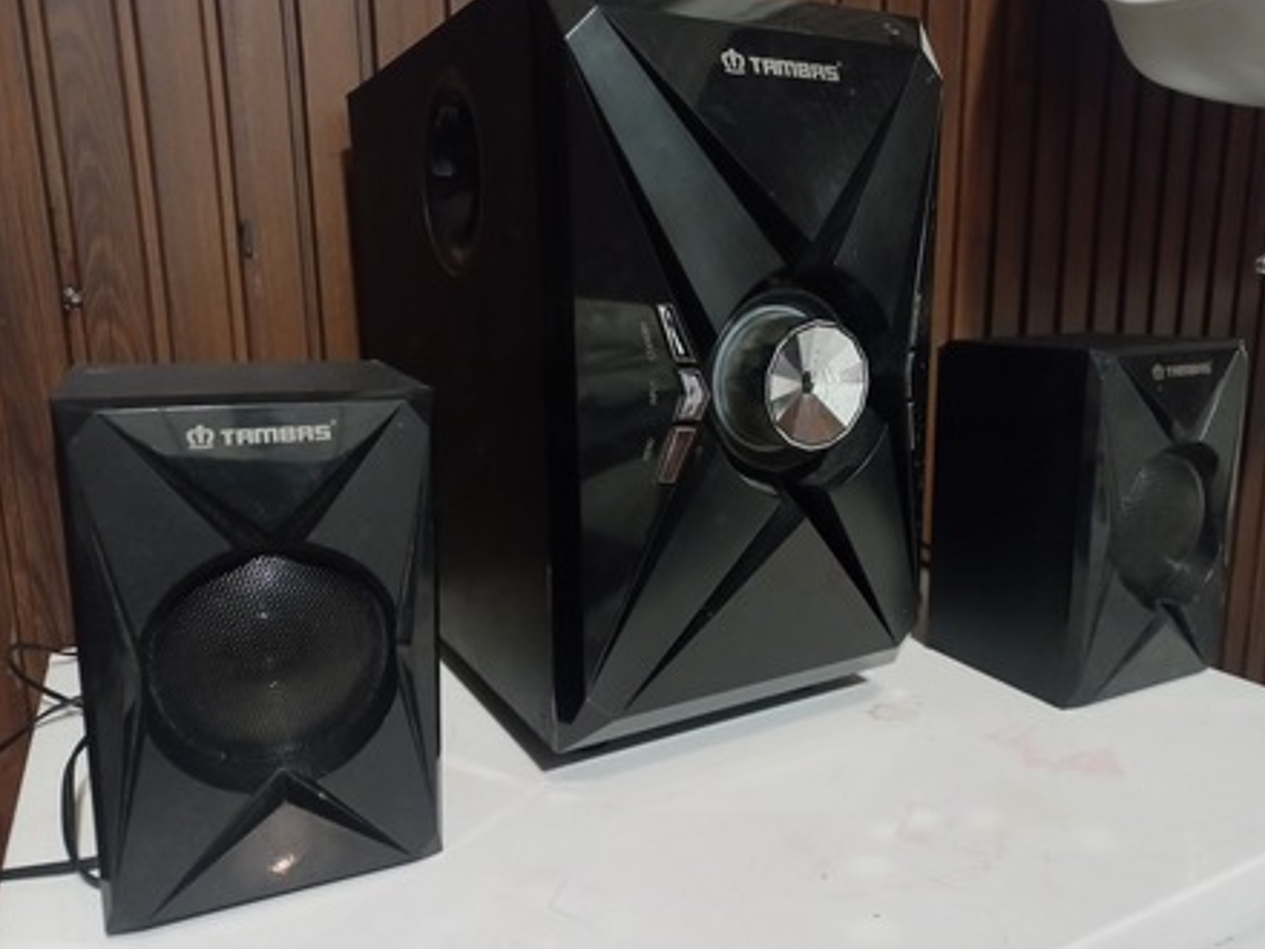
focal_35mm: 26
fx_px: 950
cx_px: 648
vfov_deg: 53.1
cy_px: 482
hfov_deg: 67.3
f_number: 1.8
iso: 640
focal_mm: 4.6
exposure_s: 1/24
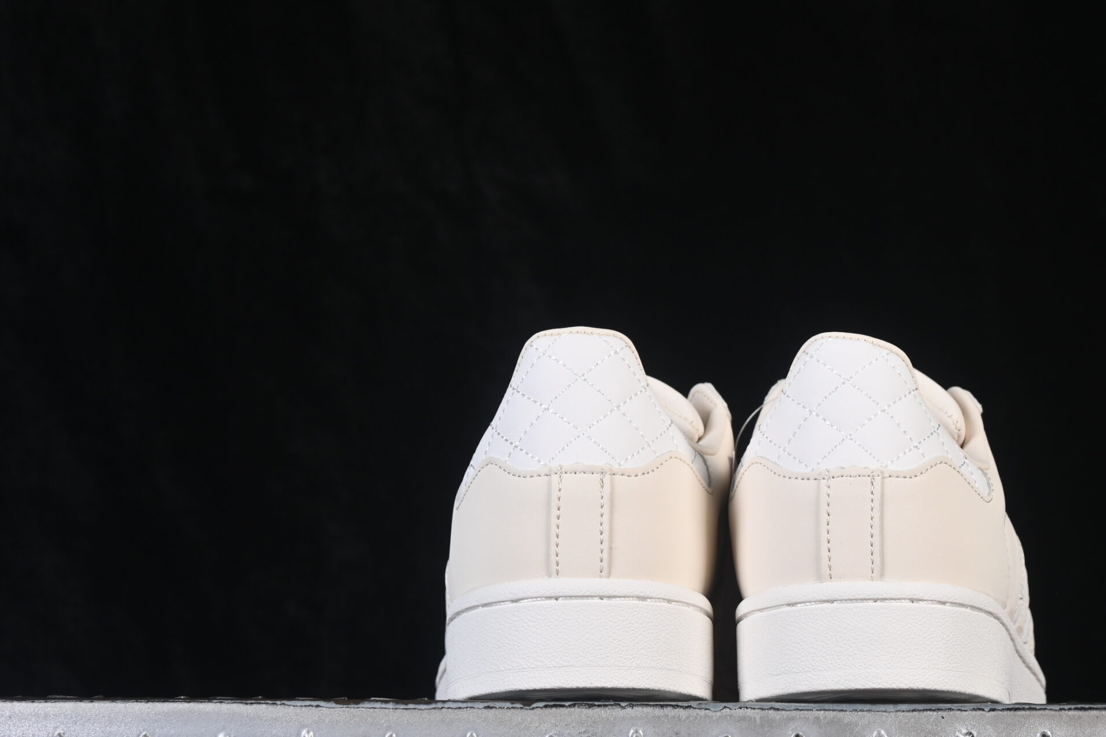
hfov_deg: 20.3
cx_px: 734
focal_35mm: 100
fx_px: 3072
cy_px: 395
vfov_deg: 13.7
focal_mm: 50
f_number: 8
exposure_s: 1/80
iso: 160
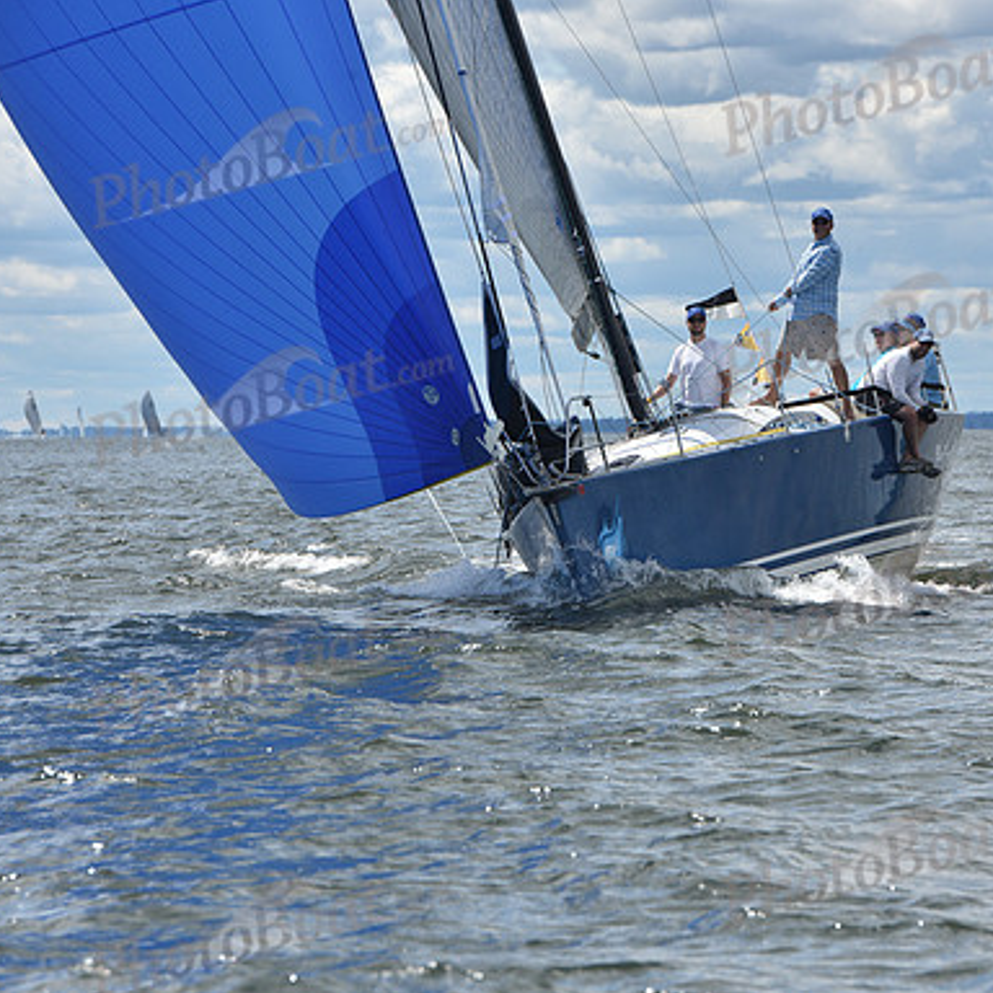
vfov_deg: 6.8
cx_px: 590
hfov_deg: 6.8
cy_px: 498
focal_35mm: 257
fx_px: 8341
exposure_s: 1/800
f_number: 11
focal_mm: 200
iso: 250
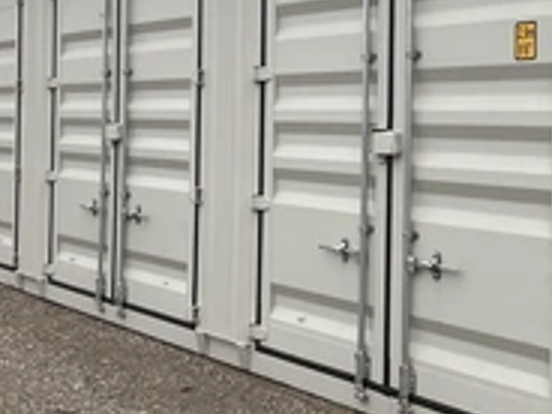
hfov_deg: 30.5
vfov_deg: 23.1
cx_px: 357
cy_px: 120
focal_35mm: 63
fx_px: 1005
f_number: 1.8
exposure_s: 1/461
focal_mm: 3
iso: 25
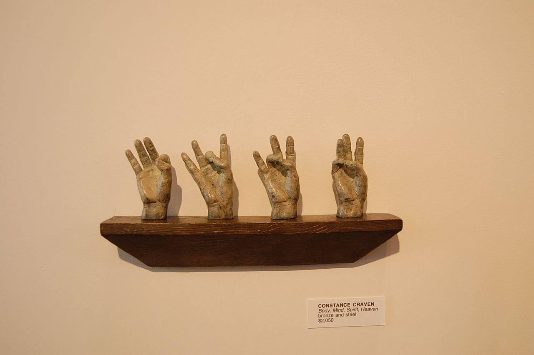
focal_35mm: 39
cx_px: 267
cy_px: 178
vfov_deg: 34.1
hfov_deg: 49.6
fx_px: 578
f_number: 5
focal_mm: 26
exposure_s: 1/100
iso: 400
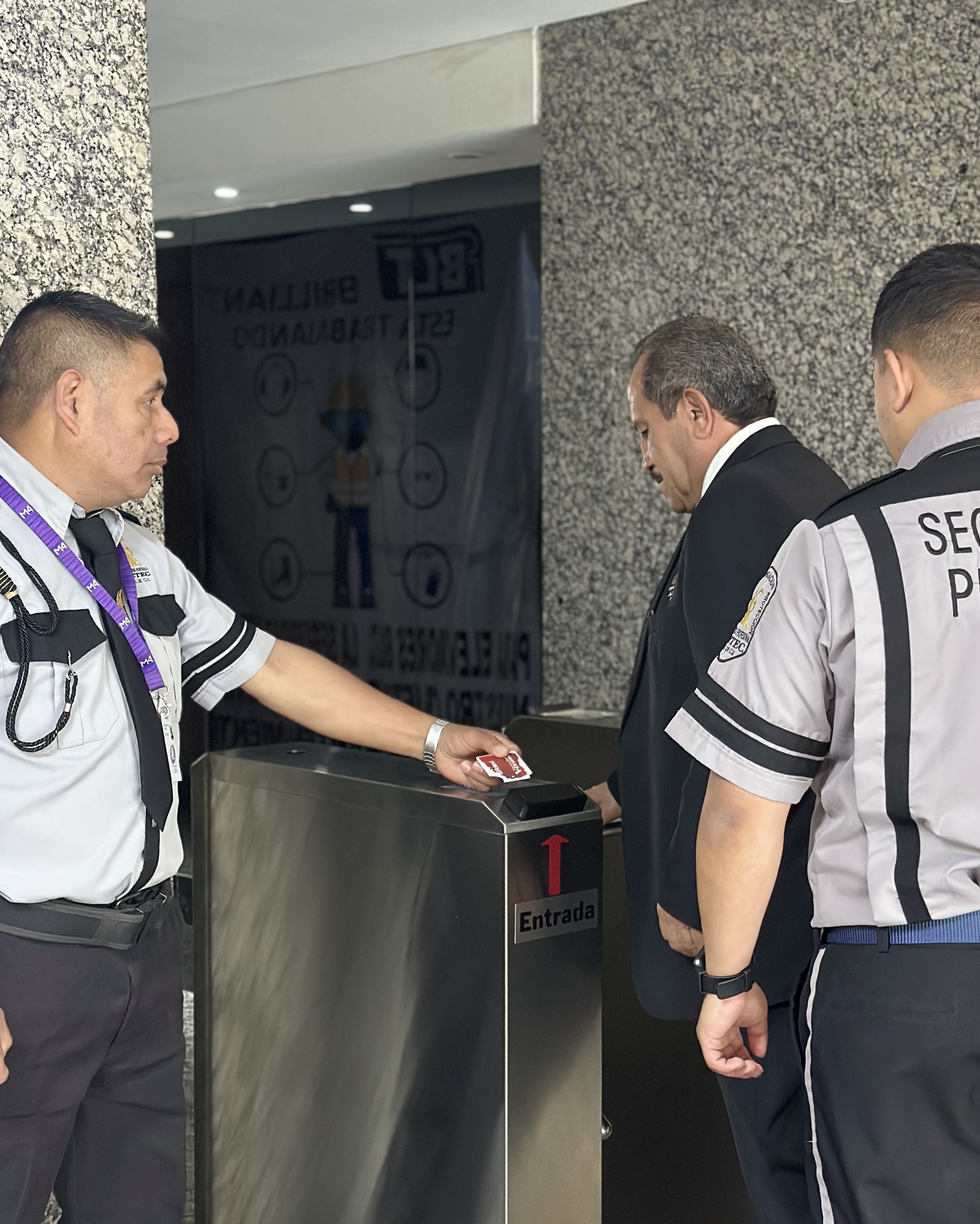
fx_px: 2103
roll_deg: +0.1
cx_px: 545
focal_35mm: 58
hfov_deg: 26.2
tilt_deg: -4.8
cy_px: 667
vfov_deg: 32.5
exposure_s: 1/40
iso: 640
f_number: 1.78
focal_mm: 6.86
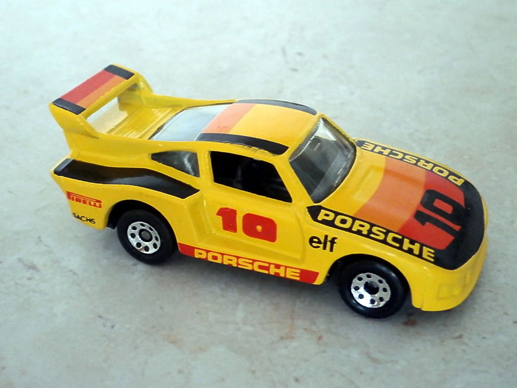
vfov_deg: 30.9
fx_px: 702
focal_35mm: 47
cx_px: 258
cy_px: 194
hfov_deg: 40.4
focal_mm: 8.3
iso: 400
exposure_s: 1/40
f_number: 3.4
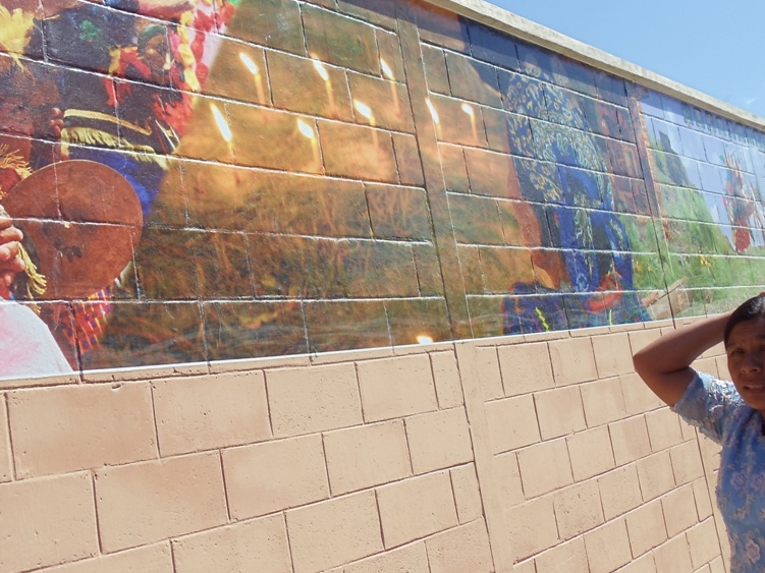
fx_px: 1326
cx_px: 341
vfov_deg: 24.4
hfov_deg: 32.2
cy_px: 249
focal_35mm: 60
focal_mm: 6
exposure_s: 1/200
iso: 80
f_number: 7.1
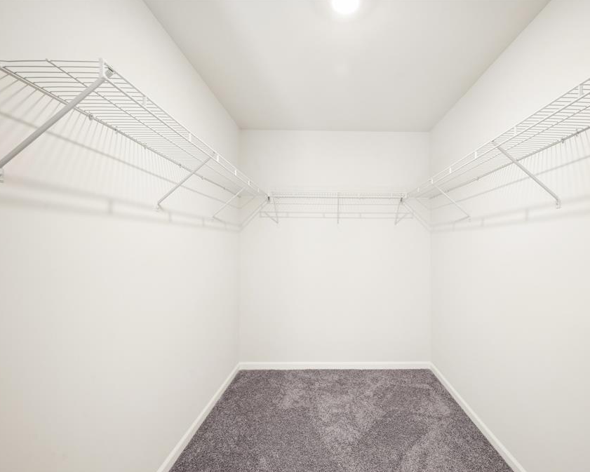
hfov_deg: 92.5
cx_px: 337
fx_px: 279
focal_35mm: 16
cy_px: 236
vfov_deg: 80.4
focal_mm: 14
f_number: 9
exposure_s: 2.5
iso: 64
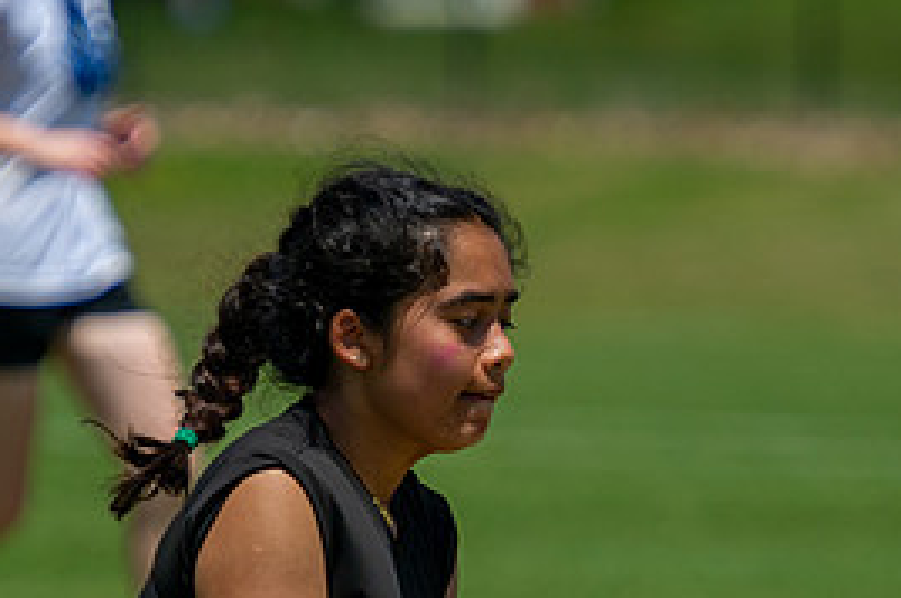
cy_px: 578
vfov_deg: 1.8
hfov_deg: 2.7
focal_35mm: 754
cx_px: 510
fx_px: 18848
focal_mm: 220
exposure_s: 1/3200
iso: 280
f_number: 4
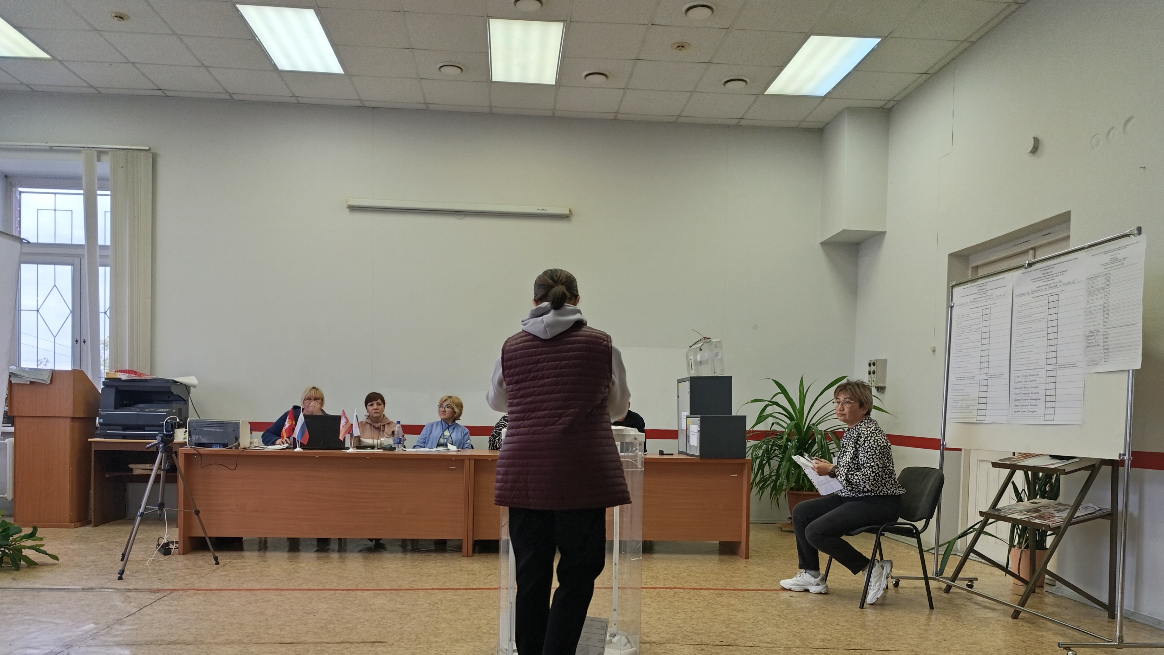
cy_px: 448
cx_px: 566
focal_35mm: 26
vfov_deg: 43.6
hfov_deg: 71.9
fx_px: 802
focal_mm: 6.14
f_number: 1.6
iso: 640
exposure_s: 1/100
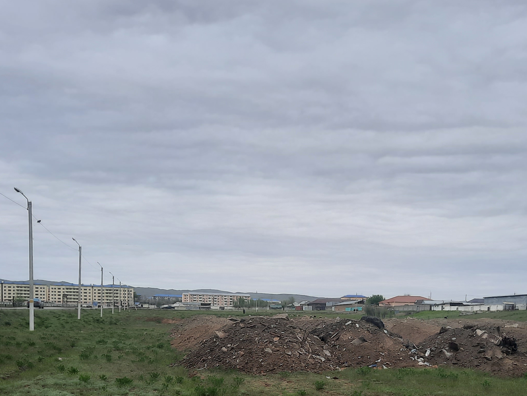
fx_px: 746
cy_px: 358
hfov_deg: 38.8
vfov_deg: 28.5
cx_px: 303
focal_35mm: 49
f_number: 2
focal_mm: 4.6
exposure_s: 1/989
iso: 32
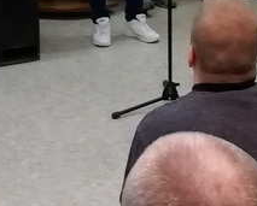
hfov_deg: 15.1
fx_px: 967
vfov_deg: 11.8
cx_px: 163
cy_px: -63
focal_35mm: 127
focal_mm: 3.21
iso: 160
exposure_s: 1/33.3
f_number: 2.2
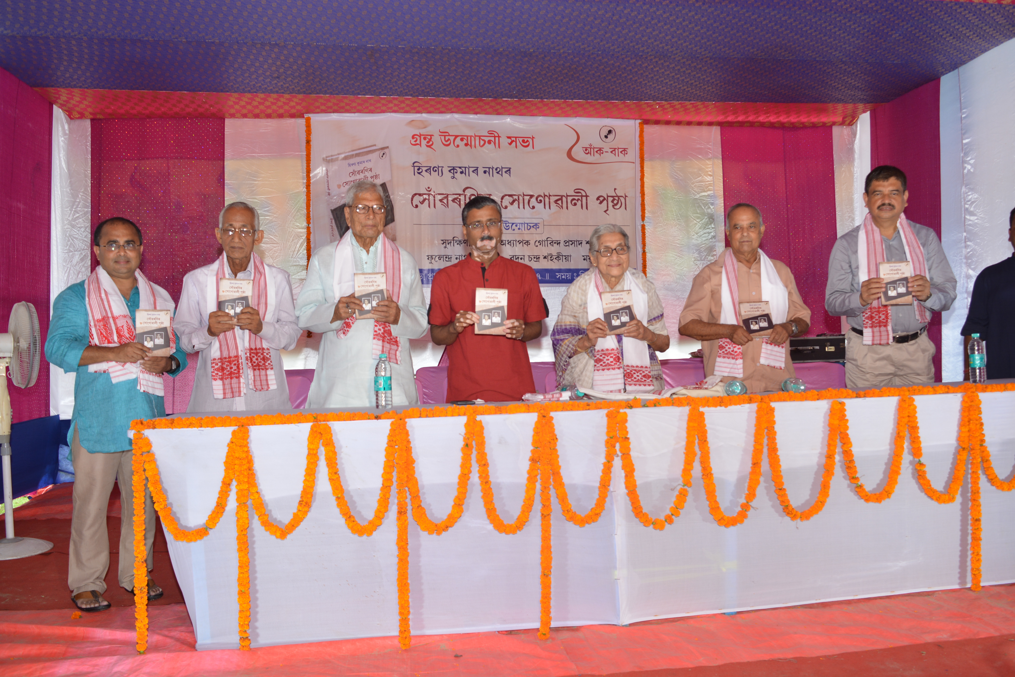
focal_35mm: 32
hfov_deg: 59.5
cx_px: 508
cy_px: 338
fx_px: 888
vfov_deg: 41.7
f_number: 5.6
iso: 250
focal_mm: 21
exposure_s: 1/60
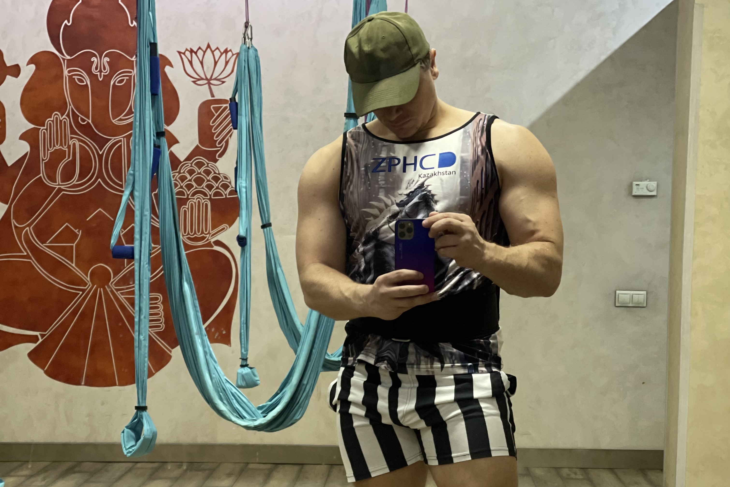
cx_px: 365
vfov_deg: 15.2
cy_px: 418
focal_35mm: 89
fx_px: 1804
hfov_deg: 22.9
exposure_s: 1/25
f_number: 2.2
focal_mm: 7.5
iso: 400
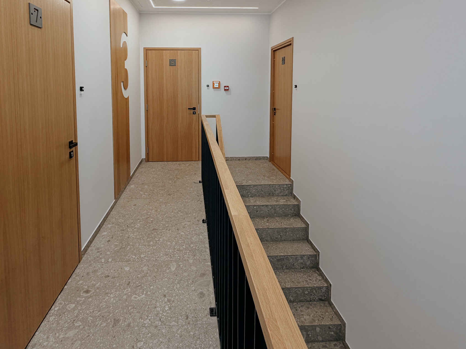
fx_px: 269
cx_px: 206
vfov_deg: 63.2
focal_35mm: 20
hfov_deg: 81.4
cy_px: 101
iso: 125
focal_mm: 2.22
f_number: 2.2
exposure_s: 1/100
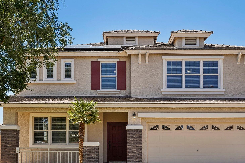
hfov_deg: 42.7
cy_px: 103
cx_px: 121
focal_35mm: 46
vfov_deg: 29.1
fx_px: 313
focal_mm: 33
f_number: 8
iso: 400
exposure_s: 1/800
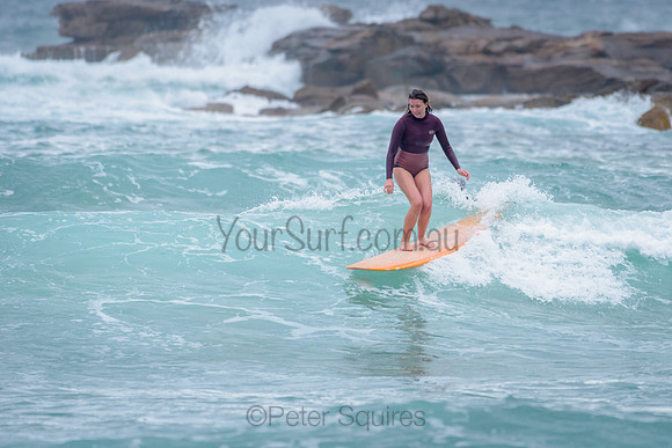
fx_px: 11449
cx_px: 412
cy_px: 203
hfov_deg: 3.4
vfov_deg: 2.2
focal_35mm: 613
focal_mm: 500
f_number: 5.6
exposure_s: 1/1250
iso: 720
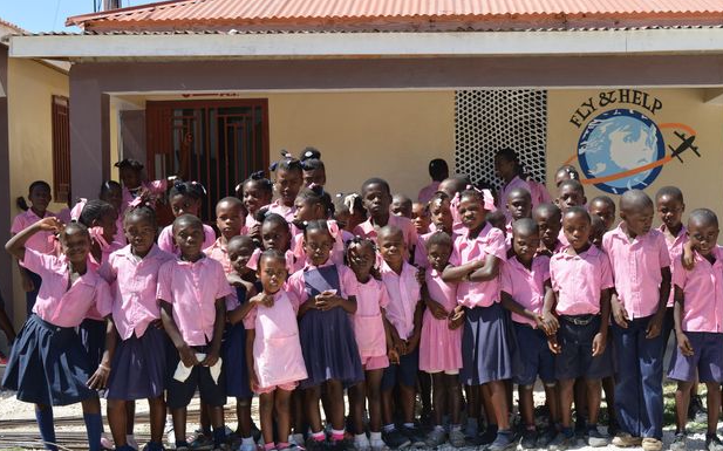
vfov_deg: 24.8
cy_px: 264
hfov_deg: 38.8
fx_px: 1024
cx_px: 397
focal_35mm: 52
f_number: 7.1
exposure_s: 1/200
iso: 100
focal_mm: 30
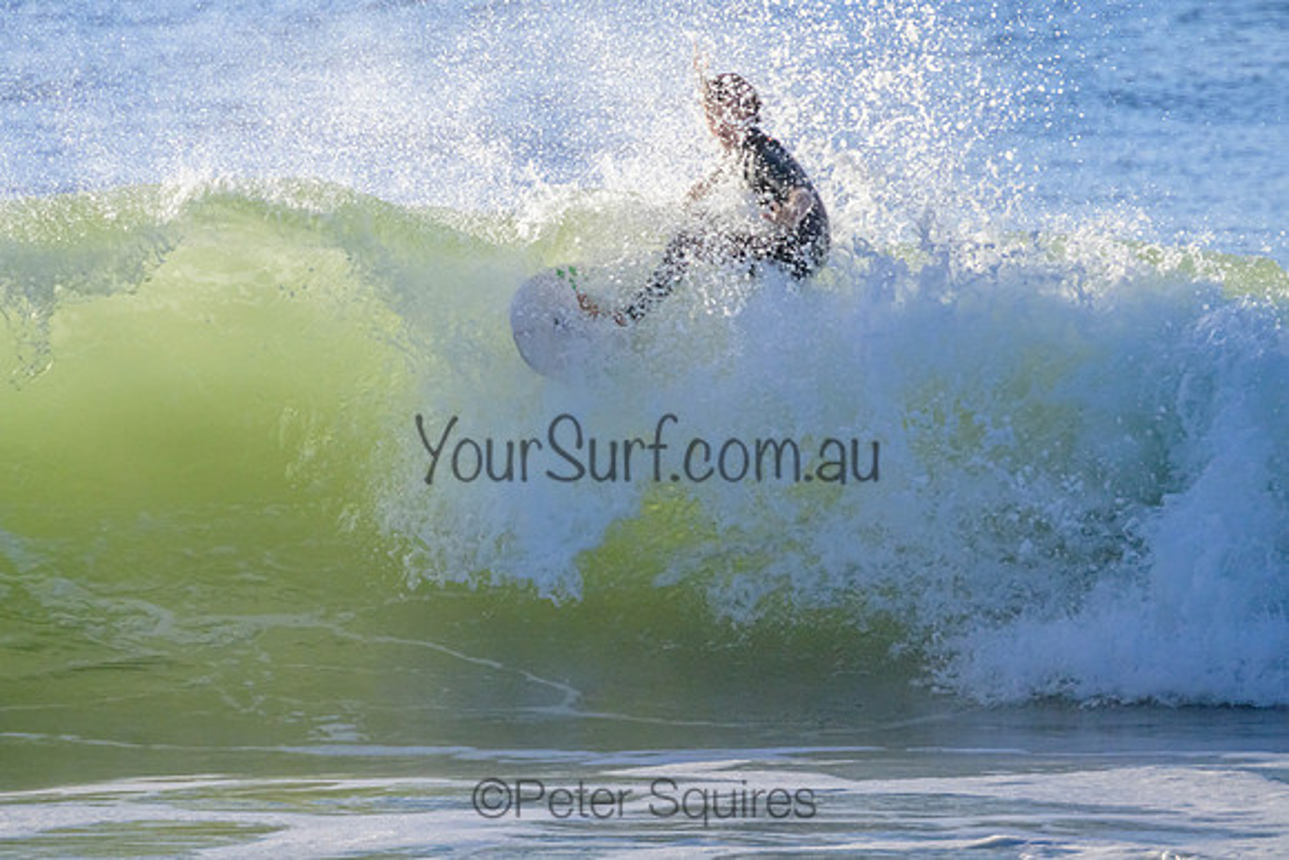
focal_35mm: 1098
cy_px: 270
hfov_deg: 1.9
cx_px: 477
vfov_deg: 1.3
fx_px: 39322
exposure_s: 1/2000
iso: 1000
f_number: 11
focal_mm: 800
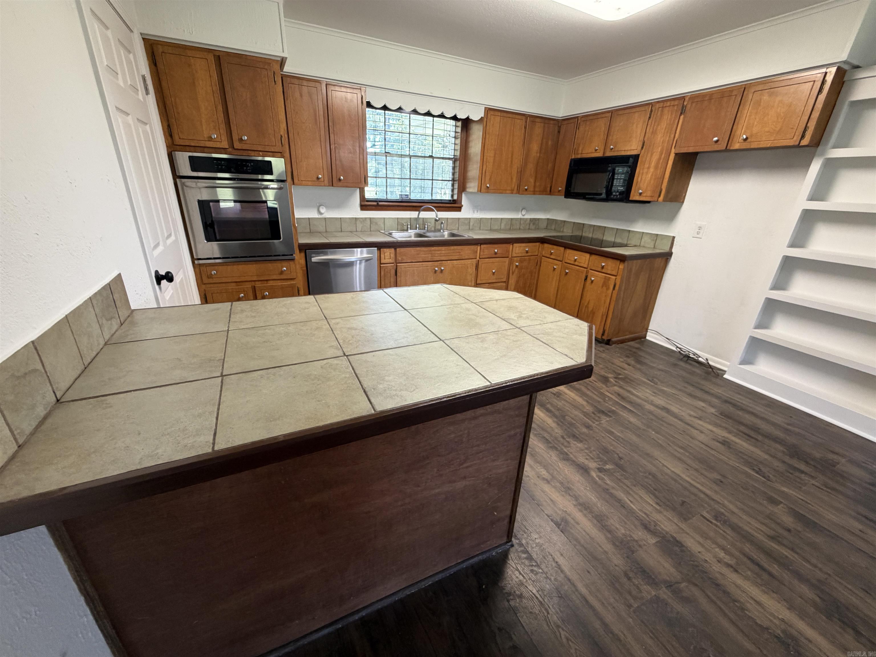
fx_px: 354
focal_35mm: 14
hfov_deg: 102.1
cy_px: 328
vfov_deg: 85.7
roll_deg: -1.9
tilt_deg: -21.7
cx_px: 438
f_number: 2.2
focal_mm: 2.22
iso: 250
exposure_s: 1/60
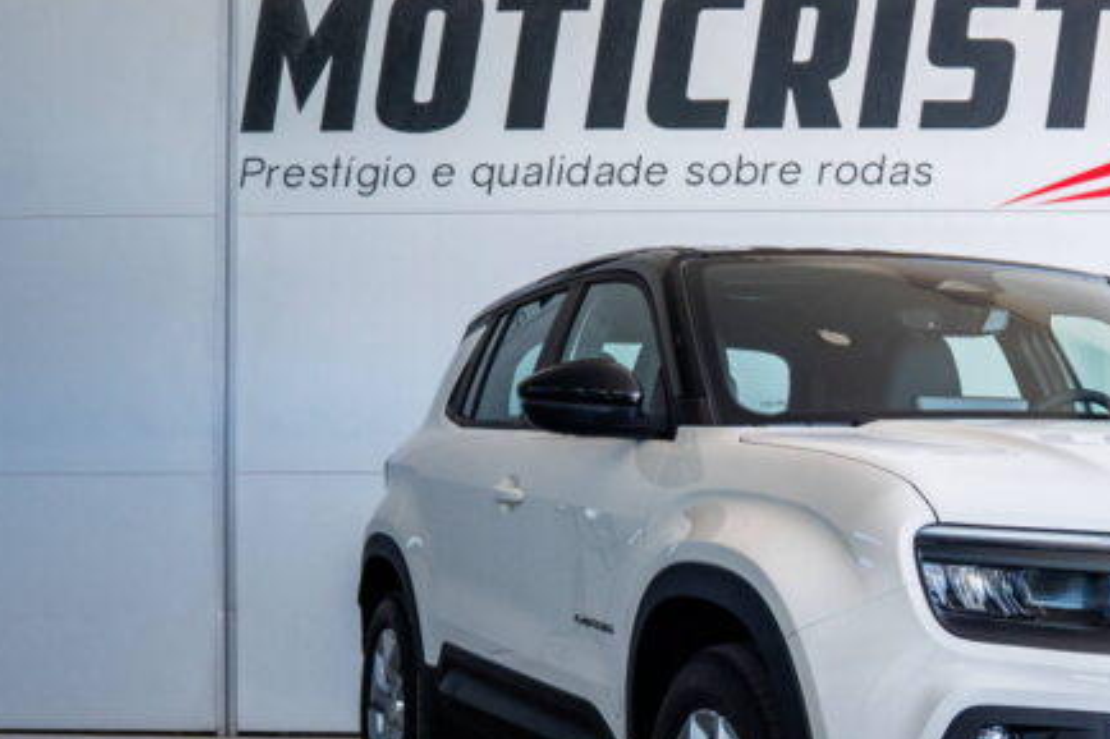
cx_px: 923
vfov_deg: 19.6
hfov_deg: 28.5
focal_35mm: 69
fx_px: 2127
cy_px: 527
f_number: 3.5
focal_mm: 26.3
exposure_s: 1/400
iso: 800
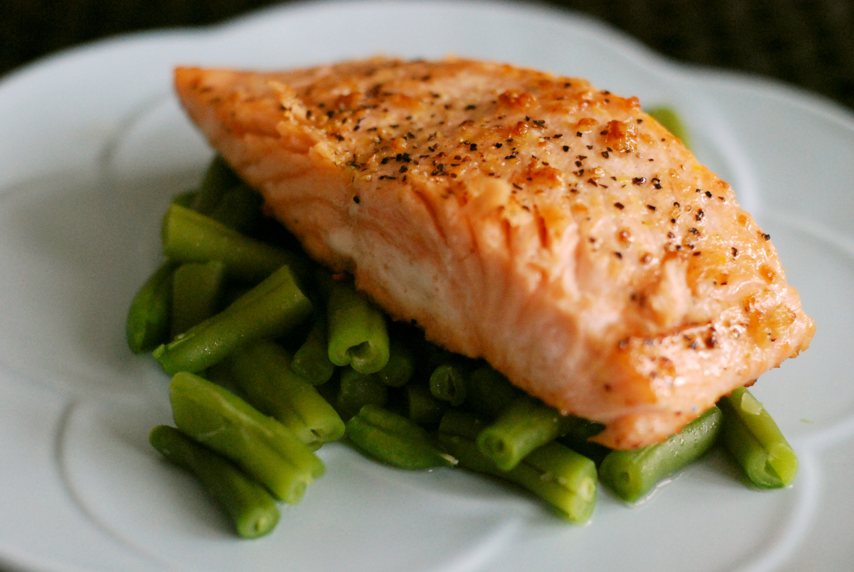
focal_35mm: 75
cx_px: 427
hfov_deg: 27.0
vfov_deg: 18.2
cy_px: 286
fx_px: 1781
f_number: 2.8
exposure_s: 1/250
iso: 1600
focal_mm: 50
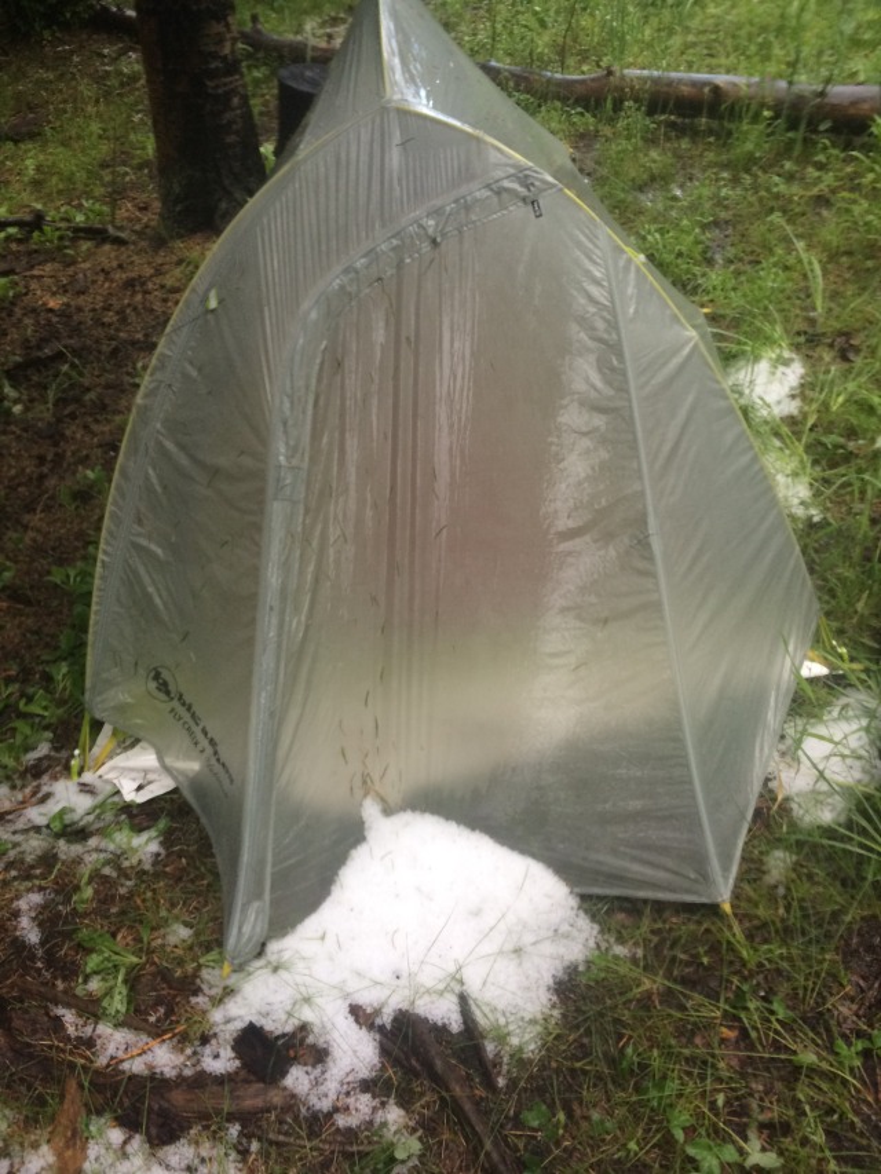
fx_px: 984
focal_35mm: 29
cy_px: 587
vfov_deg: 61.7
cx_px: 440
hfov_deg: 48.2
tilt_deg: -45.7
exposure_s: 1/30
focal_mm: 4.15
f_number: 2.2
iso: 40
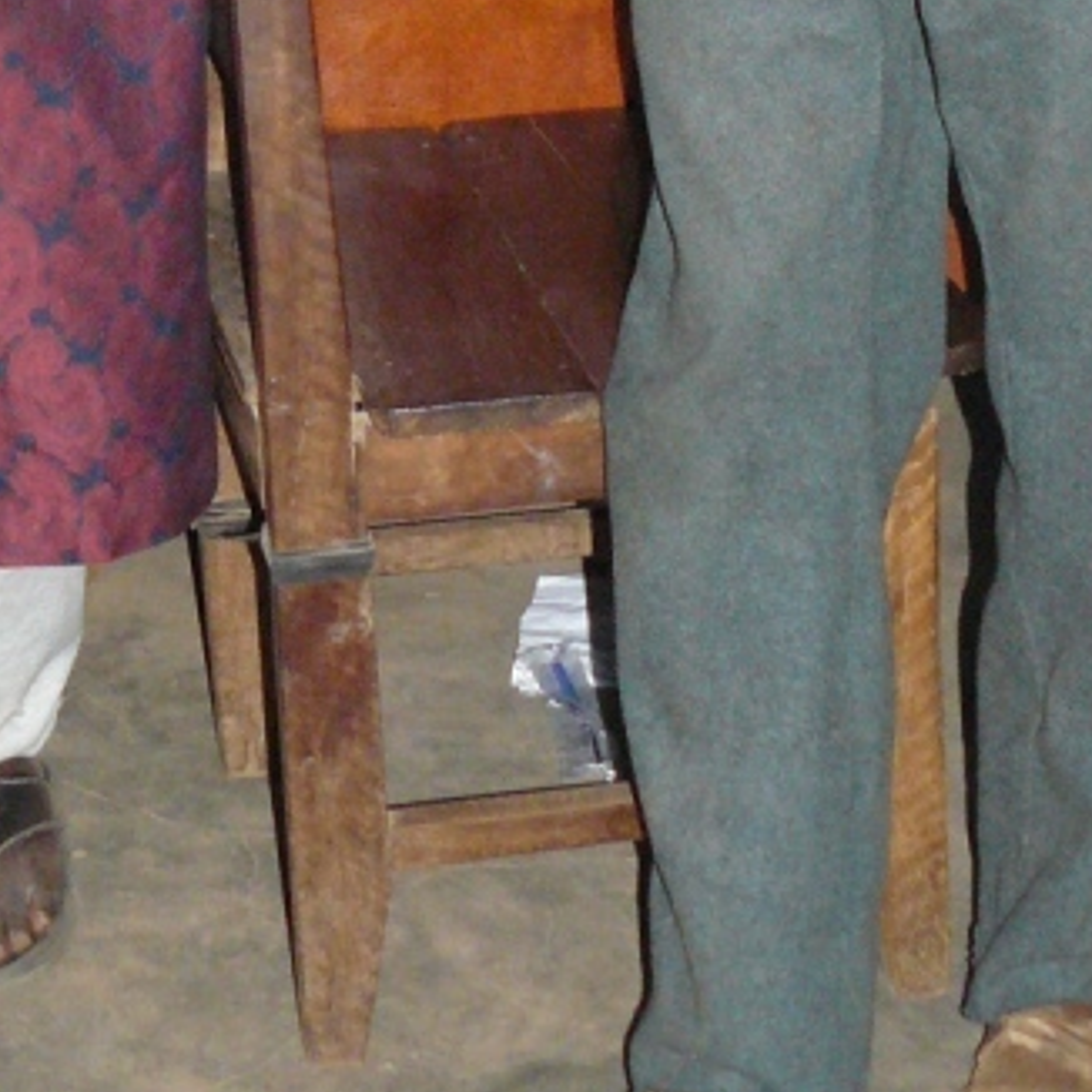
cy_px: -523
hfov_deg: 17.3
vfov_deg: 16.0
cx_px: 305
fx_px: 3569
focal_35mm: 100
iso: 320
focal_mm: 6
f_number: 2.8
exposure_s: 1/30
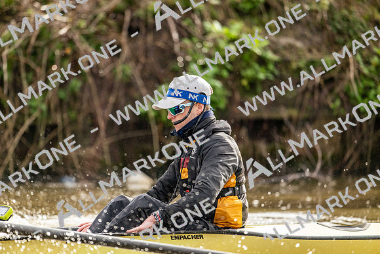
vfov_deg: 3.4
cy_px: 127
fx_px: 4223
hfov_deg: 5.2
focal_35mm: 400
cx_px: 190
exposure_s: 1/1600
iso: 900
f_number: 4.5
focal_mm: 400
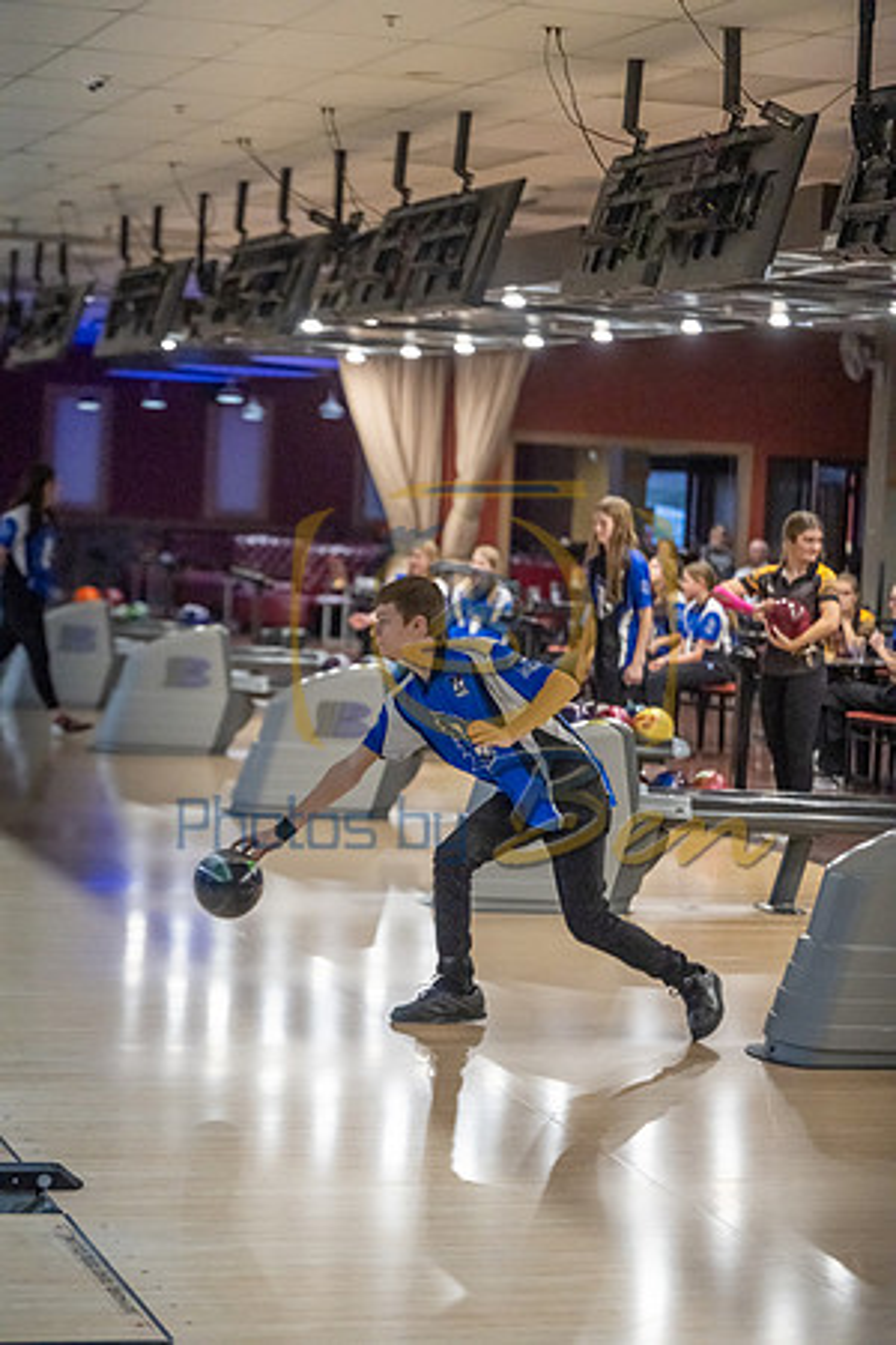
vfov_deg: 23.4
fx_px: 3248
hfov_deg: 15.7
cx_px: 448
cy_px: 672
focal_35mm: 87
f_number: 2.8
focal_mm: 87
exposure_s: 1/1000
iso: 4000
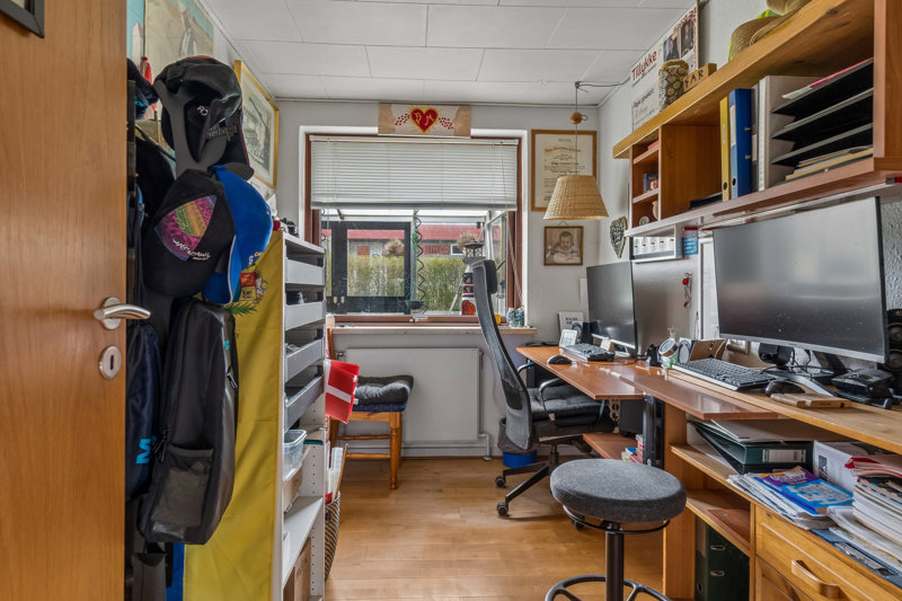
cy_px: 300
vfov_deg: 63.2
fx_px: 488
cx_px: 451
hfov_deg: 85.4
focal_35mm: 20
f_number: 8
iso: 500
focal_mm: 13
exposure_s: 1/13
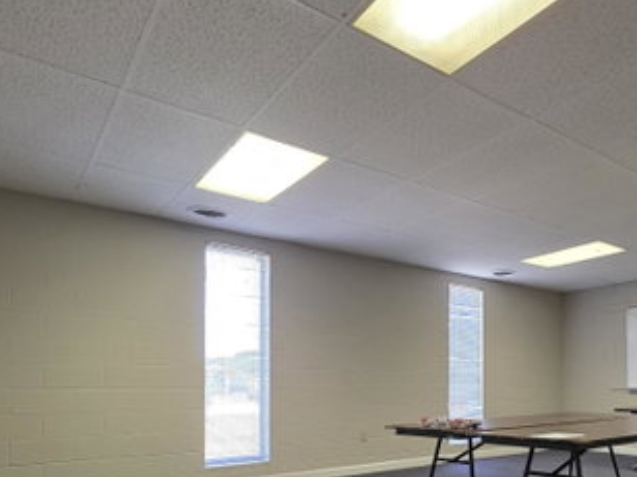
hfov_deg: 61.4
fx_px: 497
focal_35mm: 27
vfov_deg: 48.3
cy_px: 386
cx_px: 483
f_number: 1.9
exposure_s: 1/120
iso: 200
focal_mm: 2.2
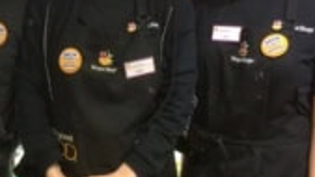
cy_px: 48
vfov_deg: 13.4
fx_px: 752
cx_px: 30
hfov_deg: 23.1
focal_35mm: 90
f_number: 2.2
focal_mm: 4.2
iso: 160
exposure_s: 1/30
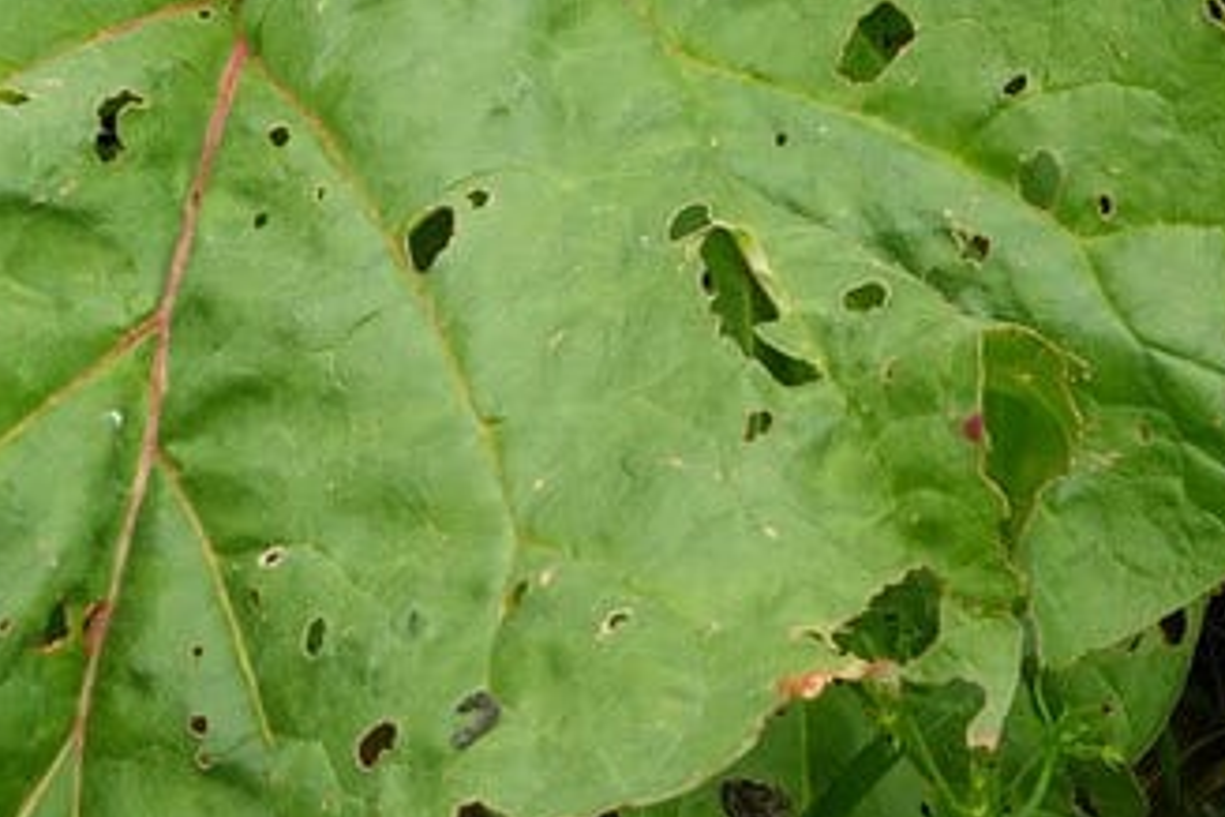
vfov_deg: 13.2
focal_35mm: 92
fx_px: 3130
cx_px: 633
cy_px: -716
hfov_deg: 22.1
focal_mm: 9
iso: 100
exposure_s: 1/200
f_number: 5
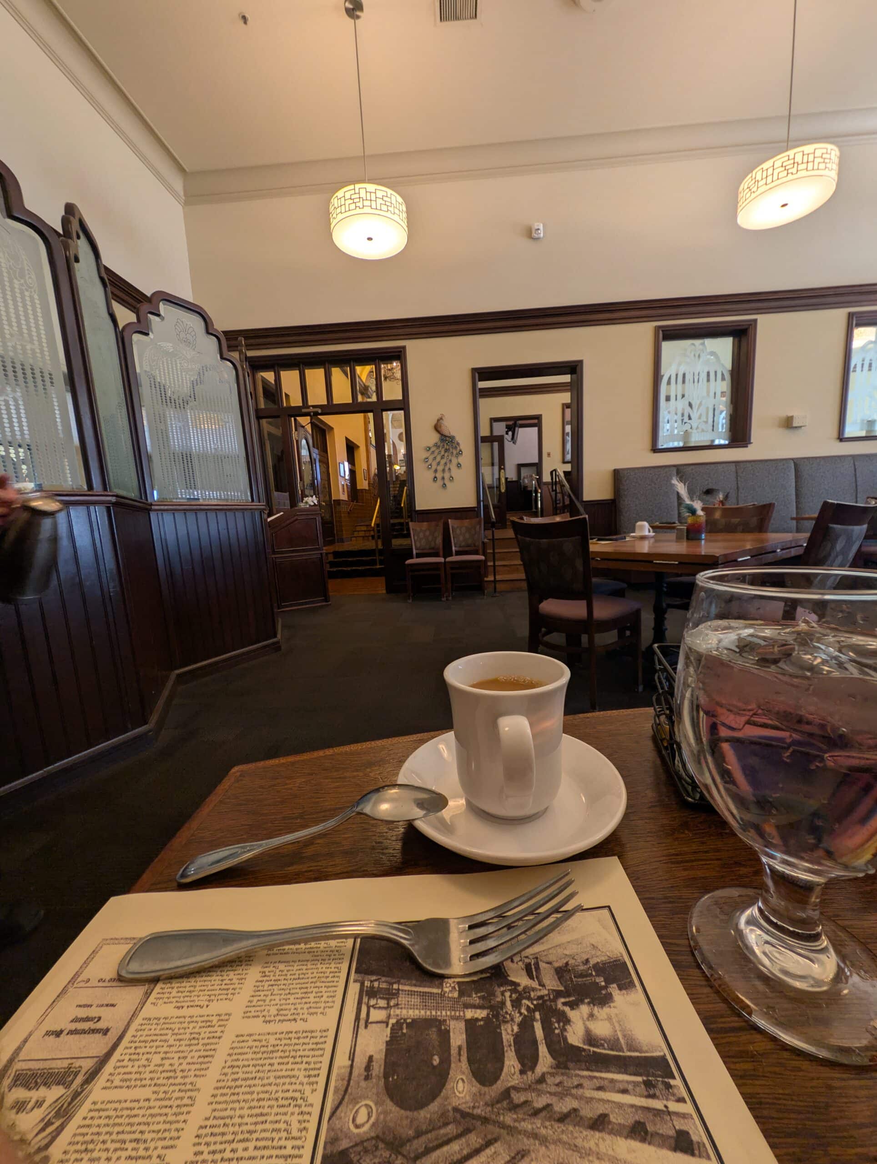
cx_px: 438
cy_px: 582
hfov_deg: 94.6
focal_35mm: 12
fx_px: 404
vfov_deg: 110.5
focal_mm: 2.23
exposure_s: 1/60
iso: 205
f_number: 1.95
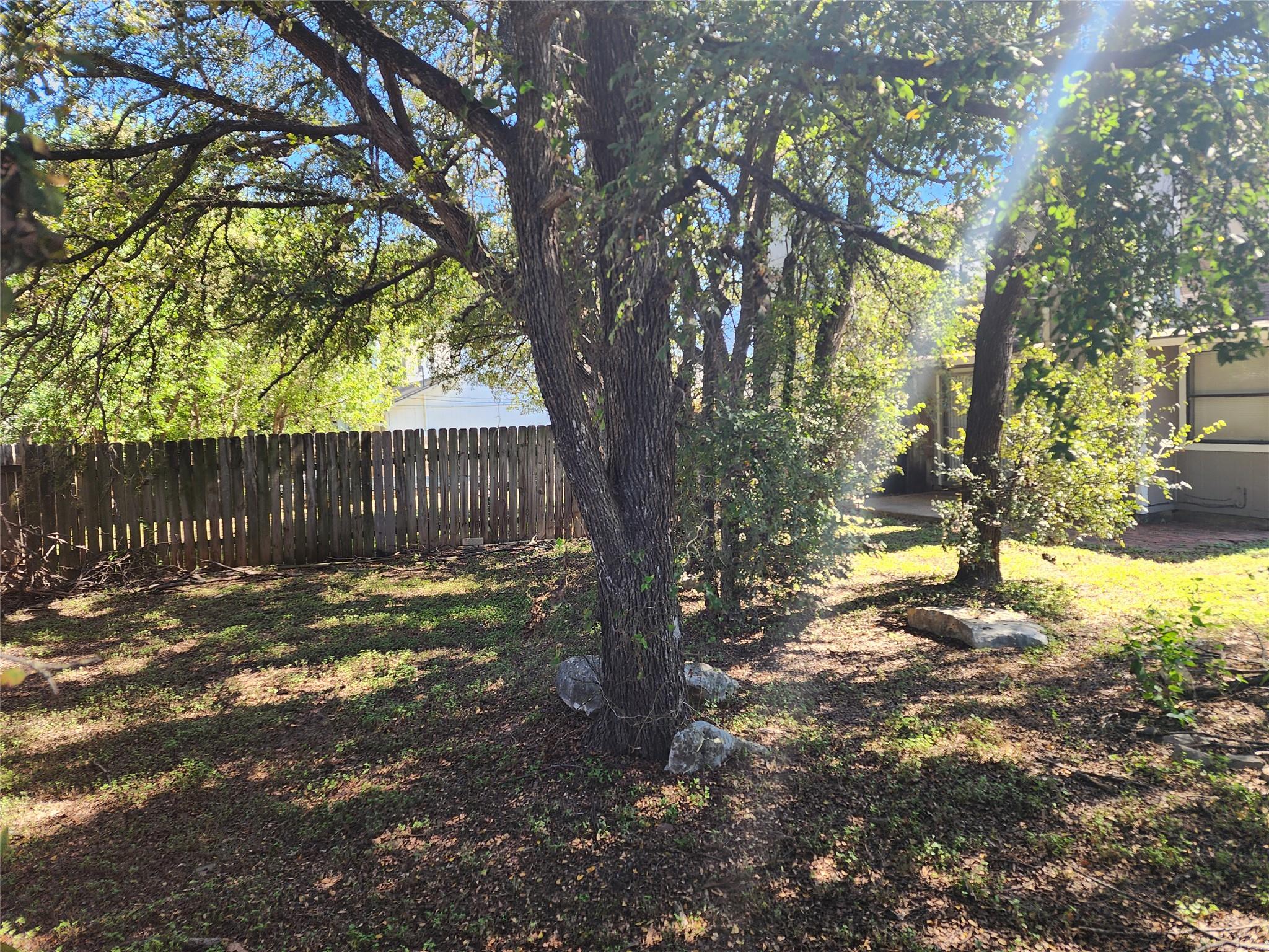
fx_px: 843
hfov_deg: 73.9
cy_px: 476
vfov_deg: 58.9
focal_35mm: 23
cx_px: 634
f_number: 1.8
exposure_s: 1/180
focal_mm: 6.4
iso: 40
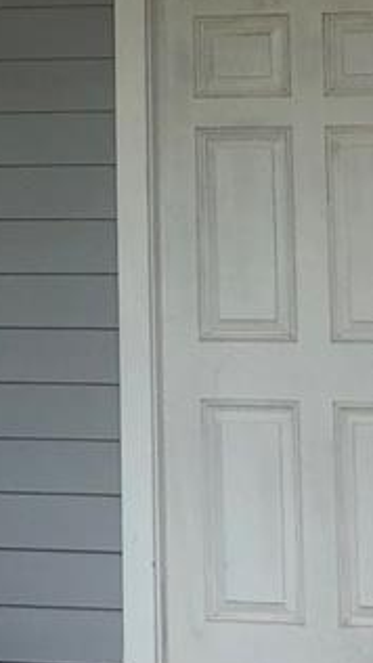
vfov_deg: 9.7
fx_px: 3776
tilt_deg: +10.7
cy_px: -365
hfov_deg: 5.6
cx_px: -178
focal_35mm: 215
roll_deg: -1.0
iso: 16
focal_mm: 6
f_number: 2.4
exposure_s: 1/291
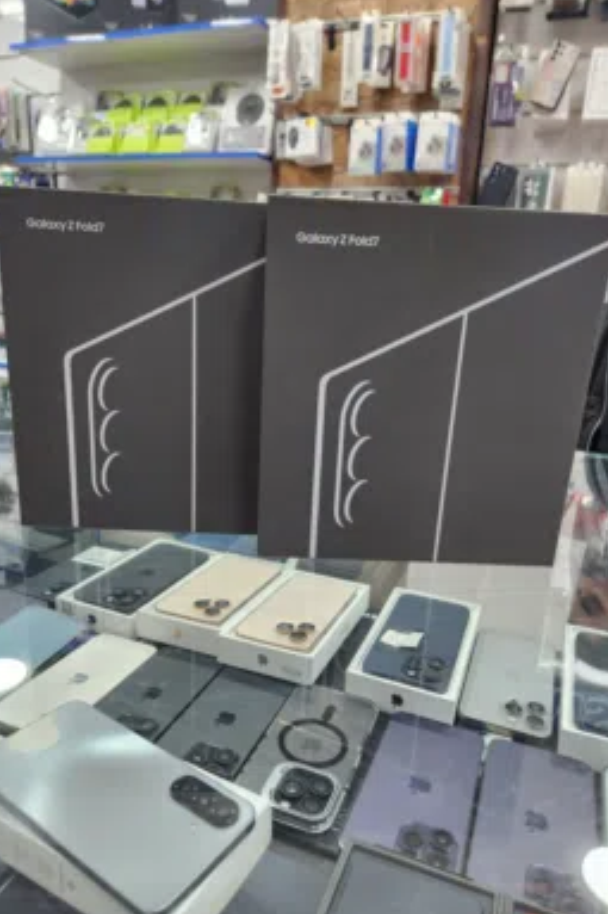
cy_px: 463
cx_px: 300
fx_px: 634
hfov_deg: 51.2
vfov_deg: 71.5
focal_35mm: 25
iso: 160
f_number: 1.8
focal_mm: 5.4
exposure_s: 1/180
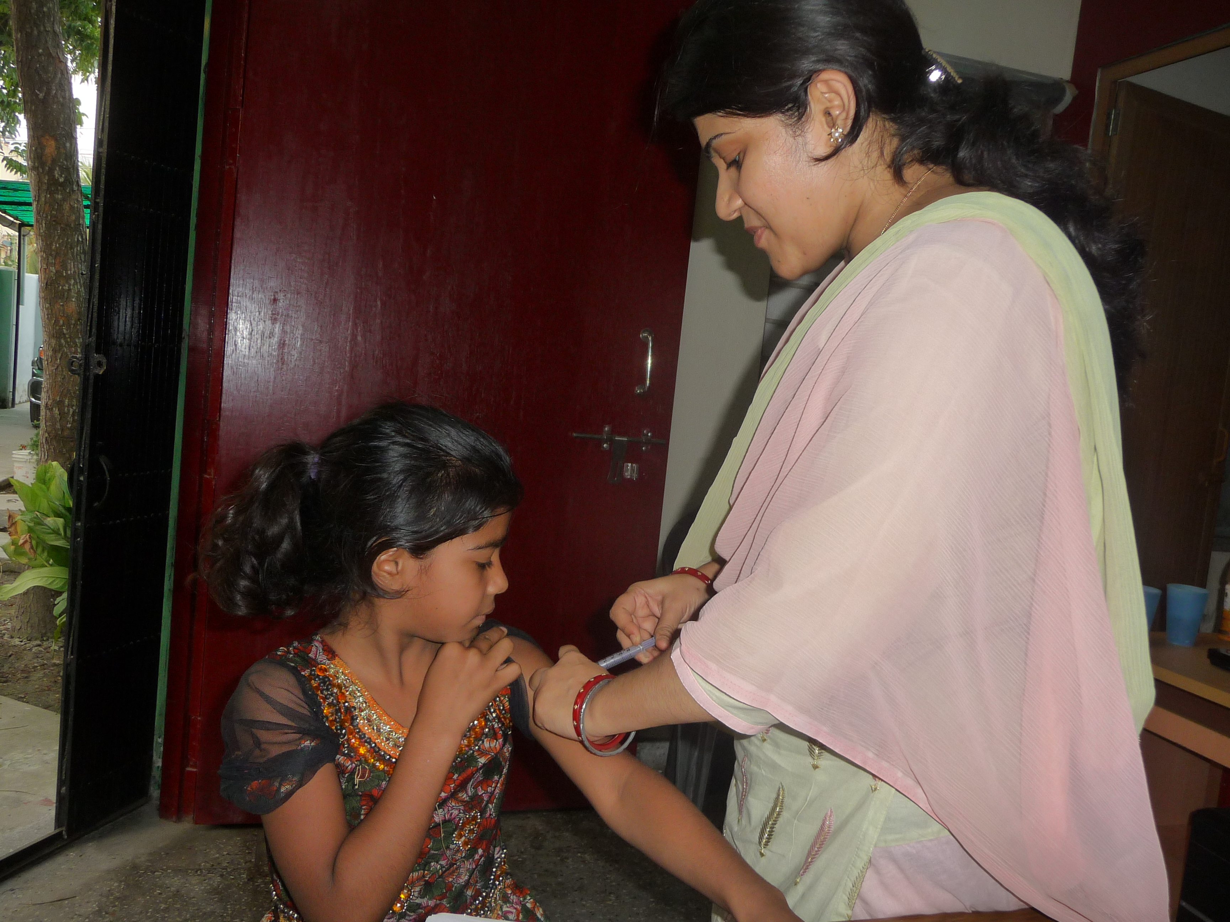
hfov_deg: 60.0
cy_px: 461
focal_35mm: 30
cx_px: 615
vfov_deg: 46.8
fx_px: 1066
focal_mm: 5
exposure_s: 1/30
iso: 160
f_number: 3.4
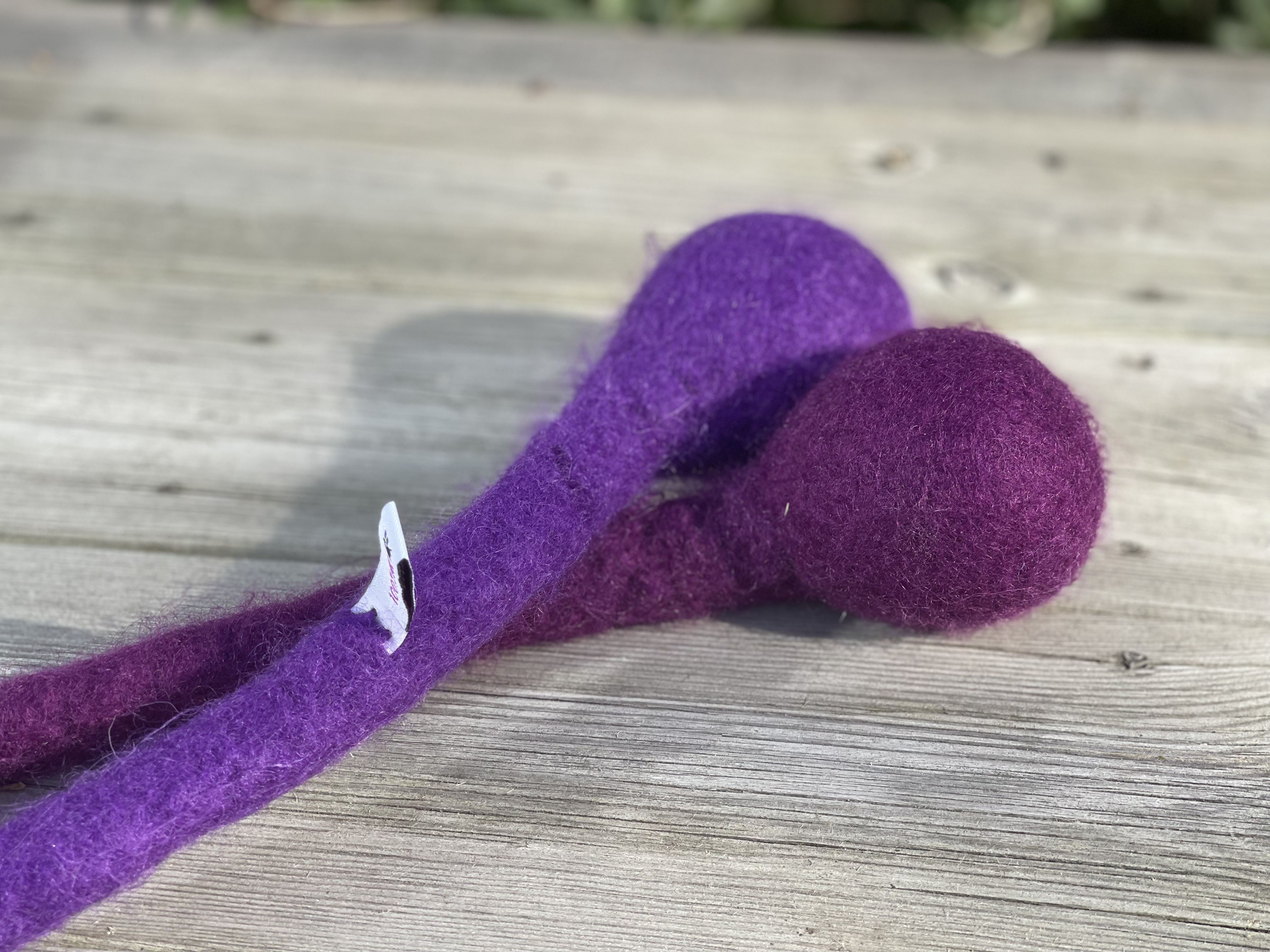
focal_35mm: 64
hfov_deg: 30.3
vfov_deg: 22.9
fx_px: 2348
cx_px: 635
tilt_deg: -36.6
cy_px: 476
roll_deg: +2.8
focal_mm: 7.5
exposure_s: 1/506
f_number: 2.2
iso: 32
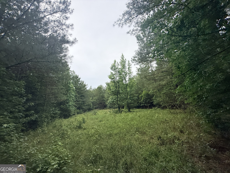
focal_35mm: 14
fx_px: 93
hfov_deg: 102.1
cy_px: 86
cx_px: 115
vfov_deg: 85.7
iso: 50
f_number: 2.2
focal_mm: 2.22
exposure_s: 1/985
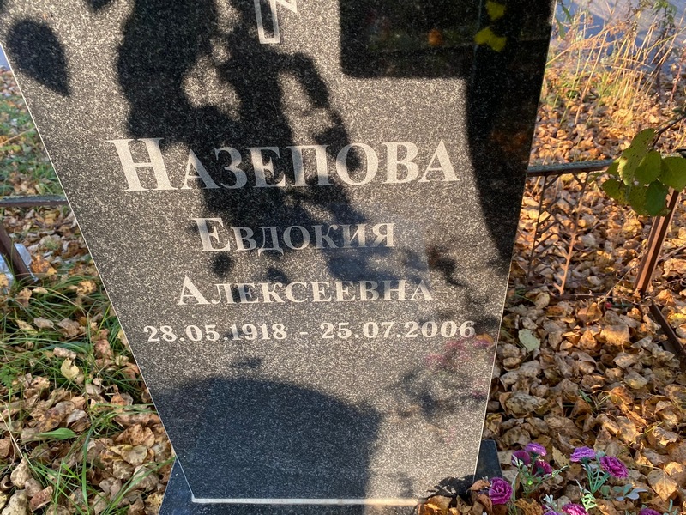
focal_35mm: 26
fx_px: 515
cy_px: 258
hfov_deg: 67.3
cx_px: 343
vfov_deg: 53.1
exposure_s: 1/121
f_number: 1.8
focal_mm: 4.25
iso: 40
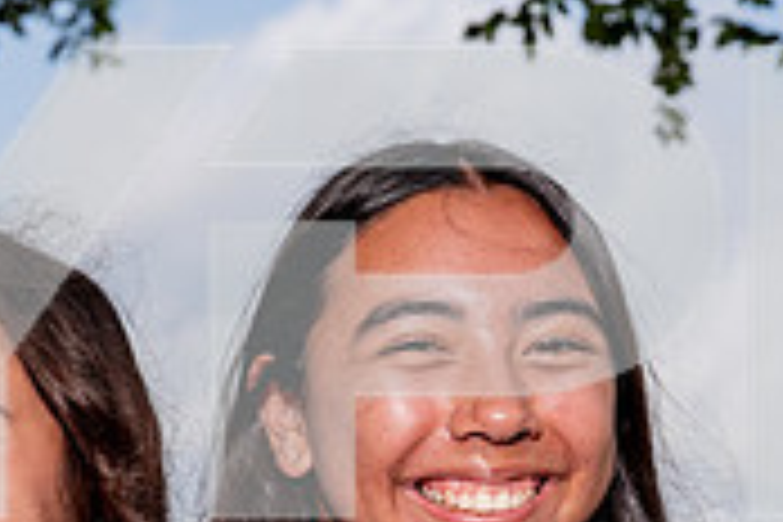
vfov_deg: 7.6
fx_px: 3849
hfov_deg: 11.6
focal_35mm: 177
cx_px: 135
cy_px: 830
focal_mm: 53
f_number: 5.6
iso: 100
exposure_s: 1/640
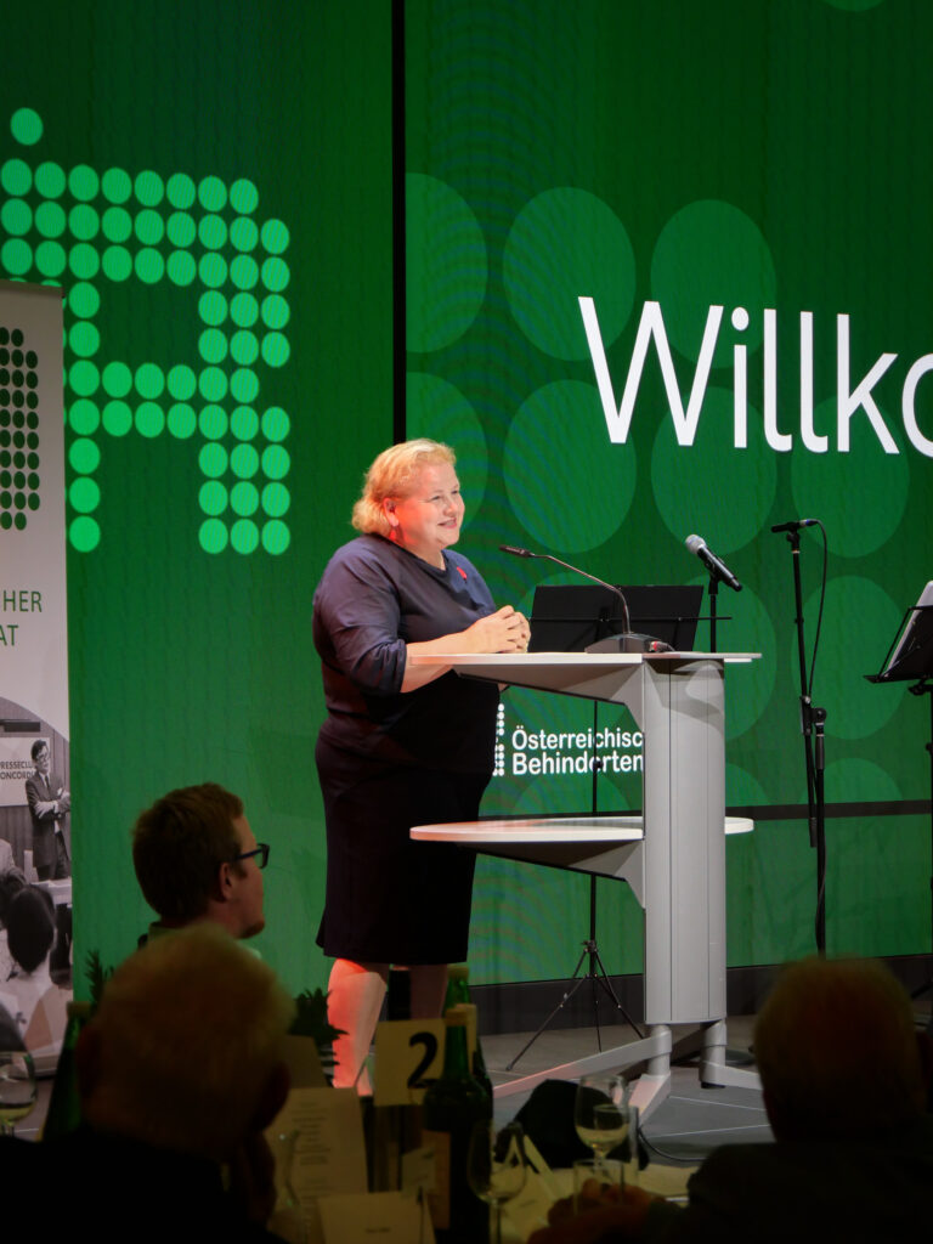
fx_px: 3953
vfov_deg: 17.9
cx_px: 466
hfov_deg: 13.5
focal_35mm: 110
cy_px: 622
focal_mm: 55
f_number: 5.1
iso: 1250
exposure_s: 1/125
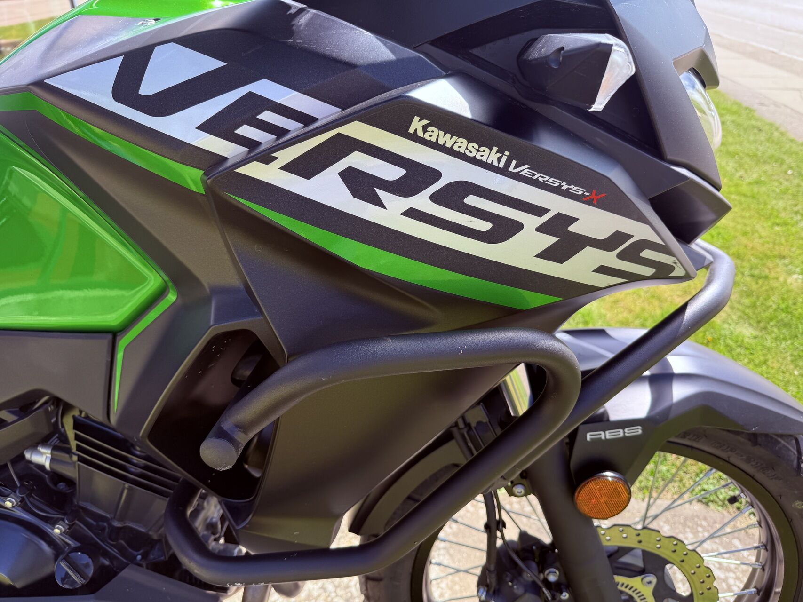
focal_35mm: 24
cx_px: 402
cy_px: 301
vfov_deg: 56.8
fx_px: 557
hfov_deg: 71.6
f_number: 1.78
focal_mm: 6.76
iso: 80
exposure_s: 1/735
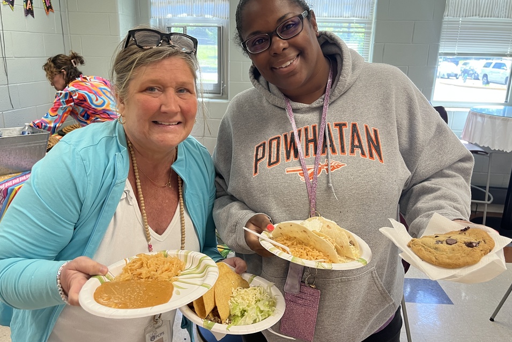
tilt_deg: -13.7
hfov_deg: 63.6
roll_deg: -0.3
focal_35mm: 29
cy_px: 167
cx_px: 249
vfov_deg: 45.0
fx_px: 412
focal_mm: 5.1
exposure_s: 1/60
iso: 100
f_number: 1.6
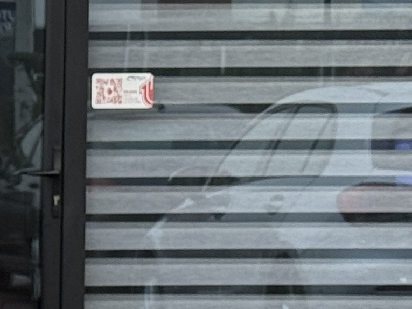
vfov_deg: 5.9
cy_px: 256
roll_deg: +0.4
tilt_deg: -3.3
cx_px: -534
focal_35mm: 253
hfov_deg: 7.4
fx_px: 3012
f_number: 1.78
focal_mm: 6.76
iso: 80
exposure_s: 1/122
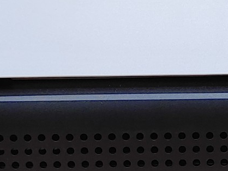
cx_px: 225
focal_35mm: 124
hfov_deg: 15.6
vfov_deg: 11.9
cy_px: 136
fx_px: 817
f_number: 1.8
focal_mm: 4.36
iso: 50
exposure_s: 1/168
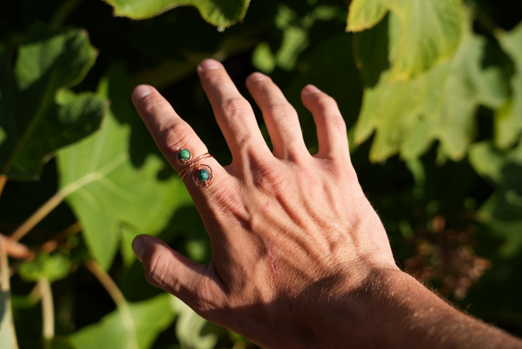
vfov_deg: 27.9
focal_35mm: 48
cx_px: 261
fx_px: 702
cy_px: 174
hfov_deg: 40.8
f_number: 4.5
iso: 100
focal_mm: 48.4
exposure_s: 1/500
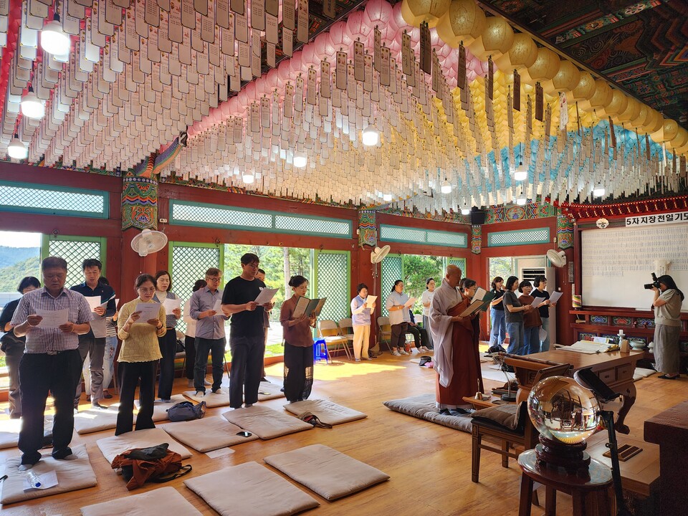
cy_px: 258
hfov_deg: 73.9
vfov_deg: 58.9
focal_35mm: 23
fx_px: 457
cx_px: 344
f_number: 1.8
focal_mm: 6.4
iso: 40
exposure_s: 1/120
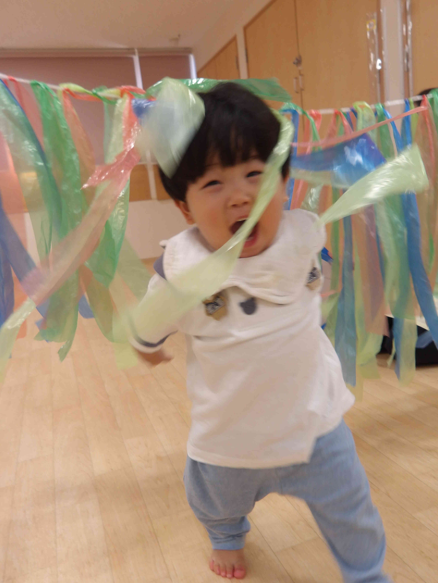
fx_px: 489
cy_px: 287
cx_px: 224
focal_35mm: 29
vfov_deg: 61.7
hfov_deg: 48.2
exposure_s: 1/62
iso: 100
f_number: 3
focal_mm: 4.9
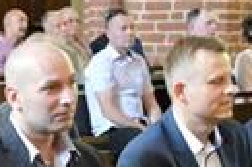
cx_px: -124
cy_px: 223
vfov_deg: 8.3
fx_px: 1131
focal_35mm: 162
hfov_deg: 12.1
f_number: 3.5
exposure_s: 1/30
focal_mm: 20
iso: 3200
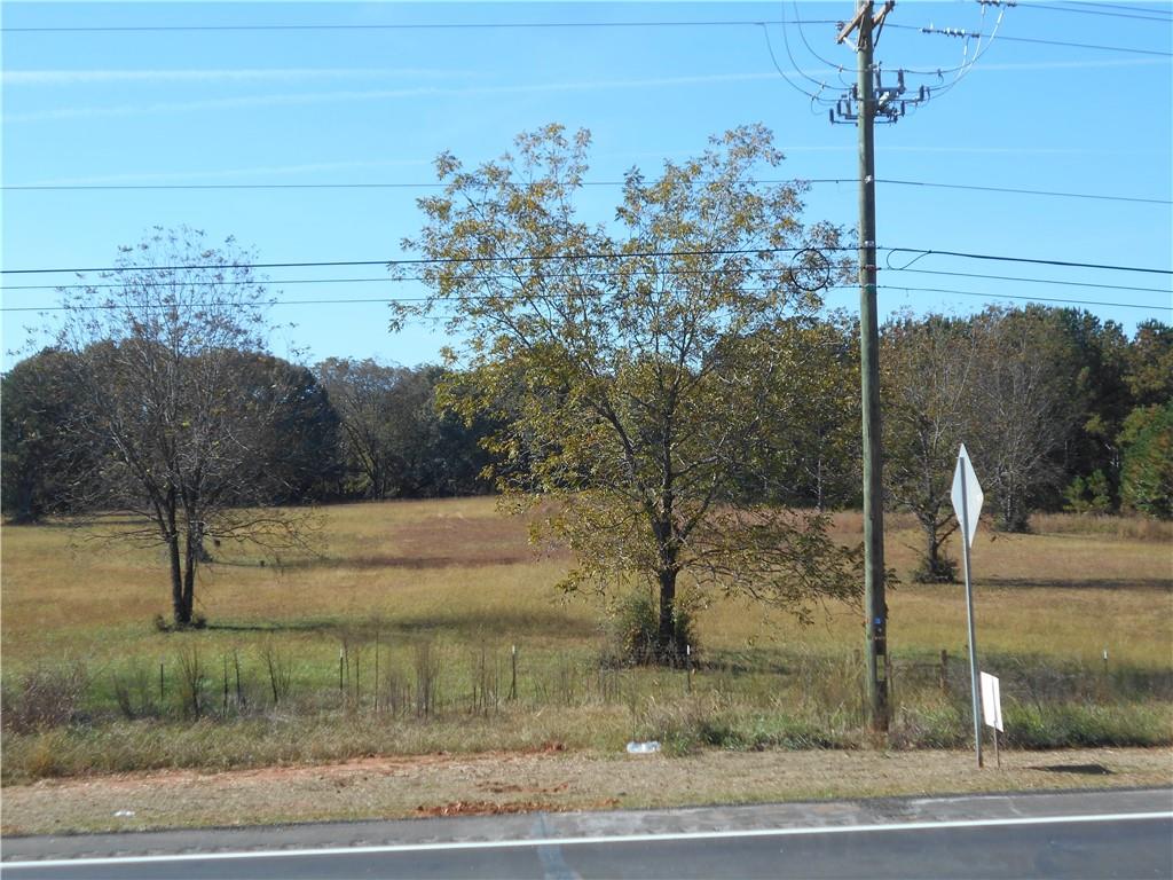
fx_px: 1660
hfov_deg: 38.9
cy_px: 440
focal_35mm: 49
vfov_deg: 29.7
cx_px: 586
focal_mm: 8.8
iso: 80
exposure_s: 1/500
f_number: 4.5
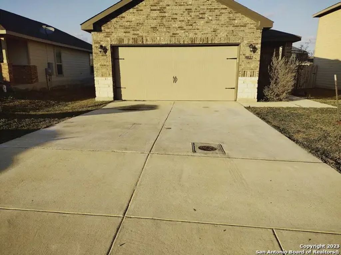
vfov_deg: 51.4
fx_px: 266
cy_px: 128
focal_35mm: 27
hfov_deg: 65.3
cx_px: 170
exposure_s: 1/2029
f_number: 1.7
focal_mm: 4.71
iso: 100
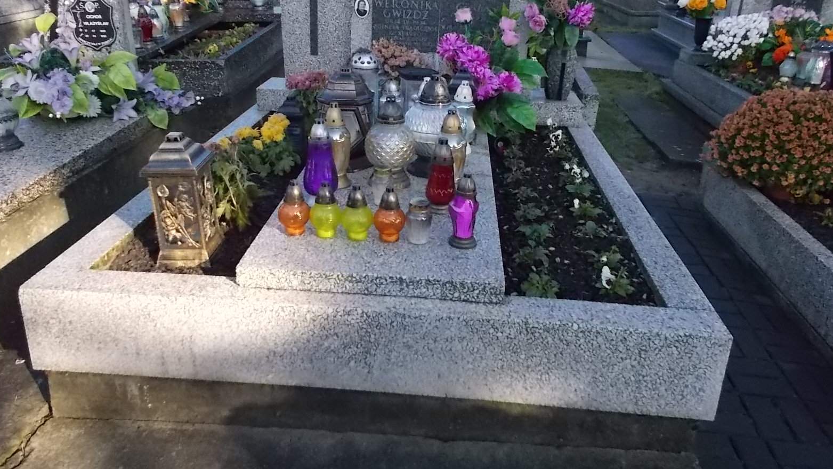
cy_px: 175
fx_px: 641
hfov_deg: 66.1
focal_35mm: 29
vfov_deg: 39.9
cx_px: 414
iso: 400
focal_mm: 4.6
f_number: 8
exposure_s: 1/200
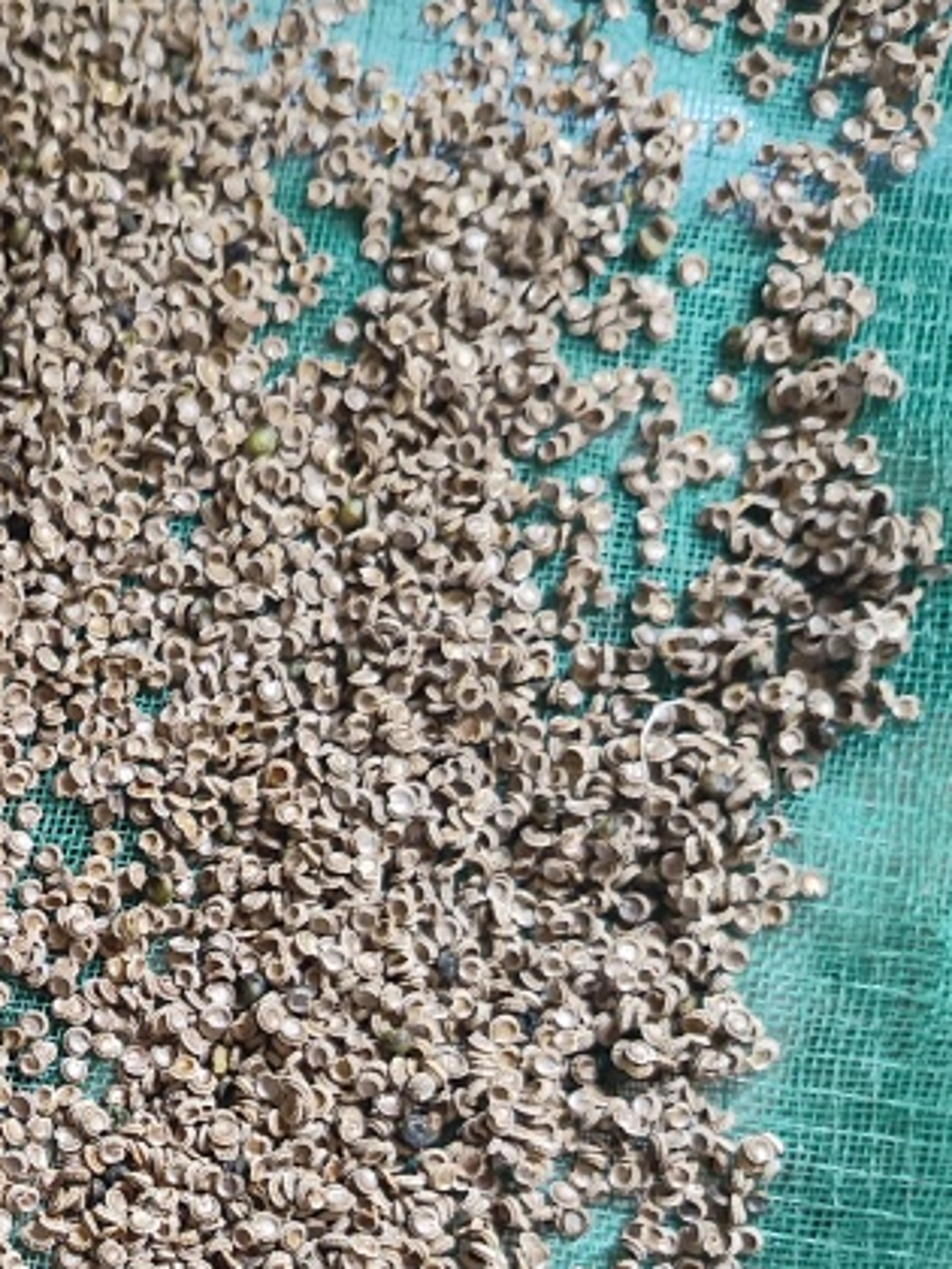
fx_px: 2237
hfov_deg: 22.1
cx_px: -212
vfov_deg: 30.2
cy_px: 1165
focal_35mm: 61
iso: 699
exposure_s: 1/100
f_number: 1.65
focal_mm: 5.26
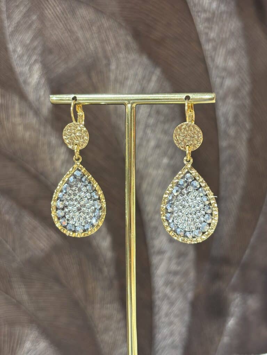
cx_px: 134
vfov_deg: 36.8
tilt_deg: -8.6
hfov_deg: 28.0
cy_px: 178
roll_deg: +0.5
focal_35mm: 52
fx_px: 535
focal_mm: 5.96
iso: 80
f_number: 1.6
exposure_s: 1/50
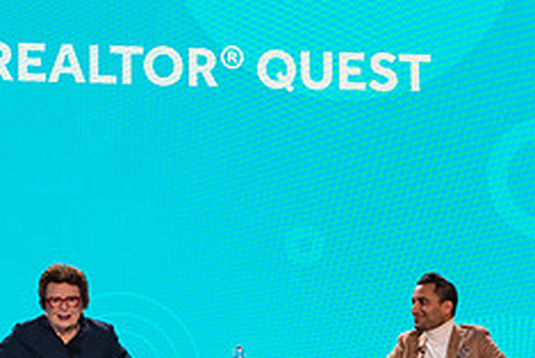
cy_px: 270
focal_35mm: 131
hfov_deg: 15.5
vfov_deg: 10.5
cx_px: 80
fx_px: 1948
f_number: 5.6
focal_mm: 53
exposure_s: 1/250
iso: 1600
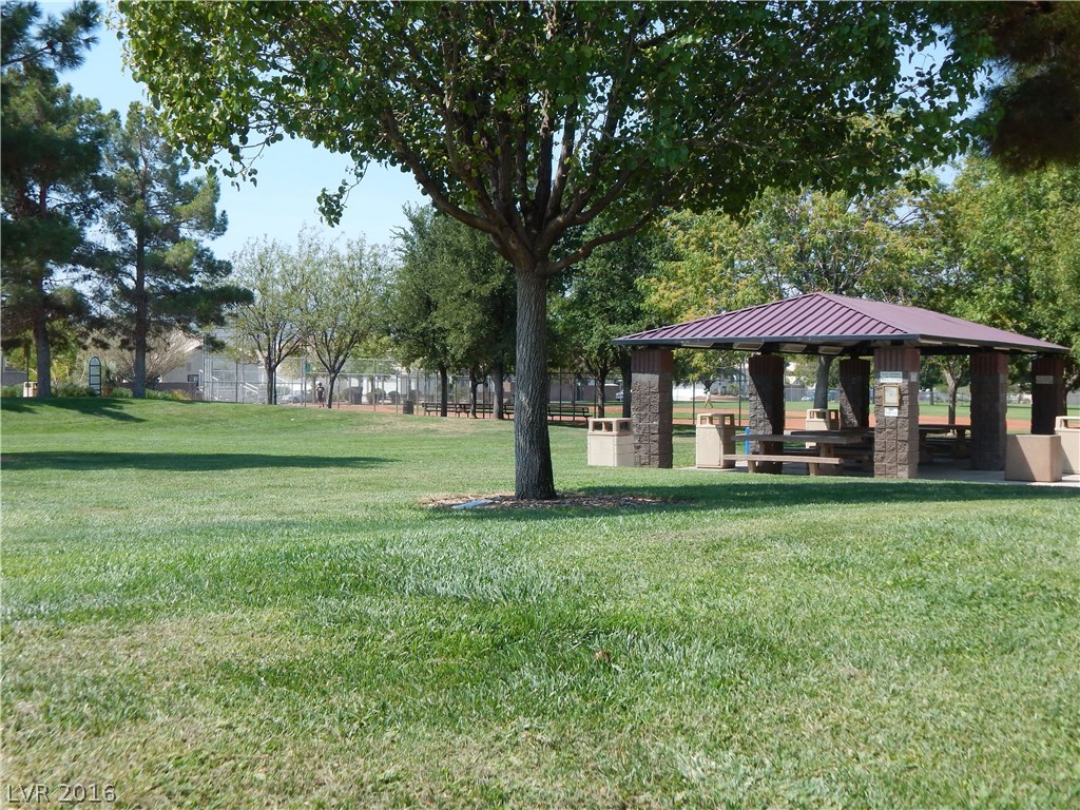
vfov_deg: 33.6
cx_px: 540
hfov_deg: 43.9
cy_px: 405
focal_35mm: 43
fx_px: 1342
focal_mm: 7.7
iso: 125
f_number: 3.6
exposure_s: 1/800
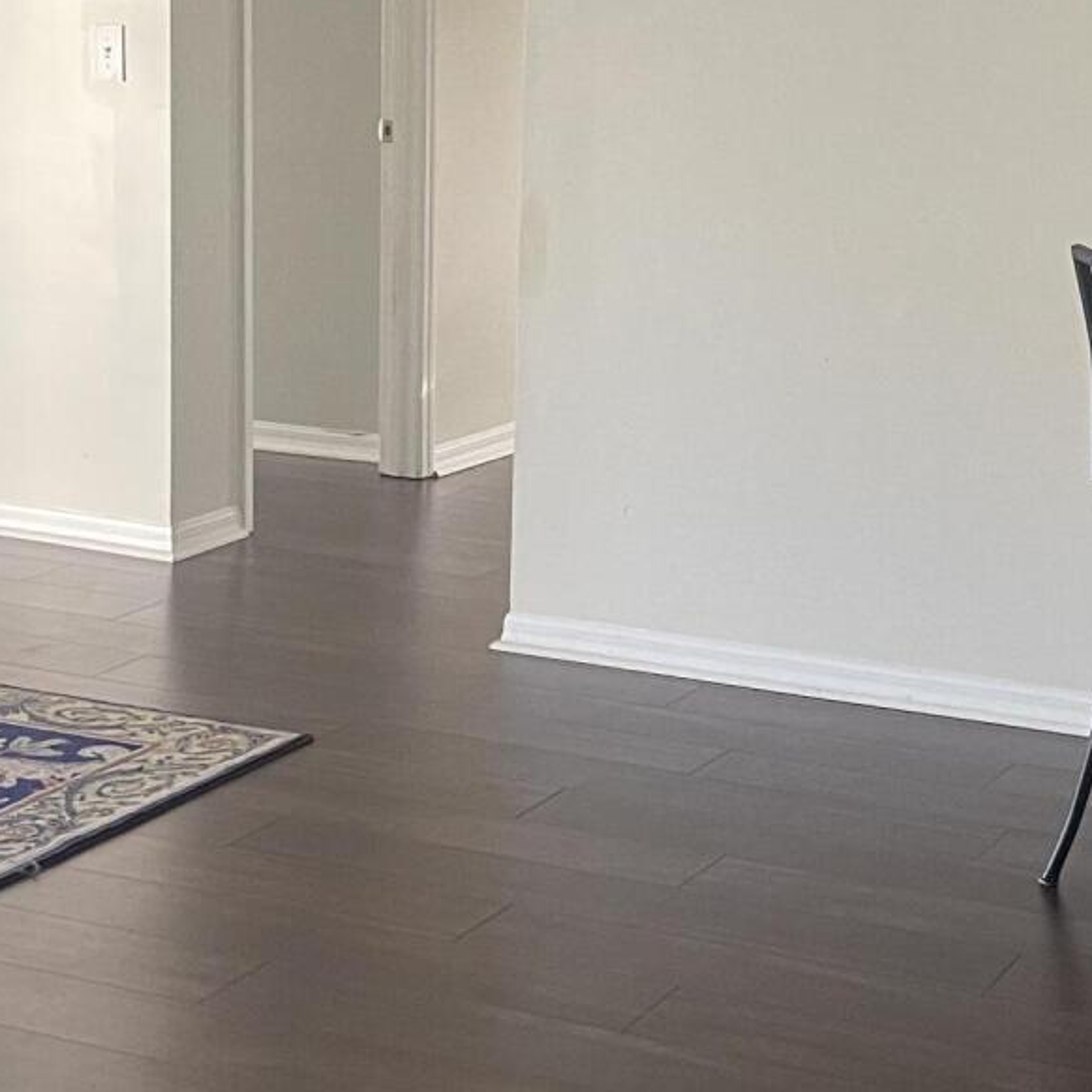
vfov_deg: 22.7
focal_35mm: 76
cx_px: 677
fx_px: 2712
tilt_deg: -12.1
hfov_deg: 22.7
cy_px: 448
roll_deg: -1.1
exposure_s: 1/60
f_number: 1.6
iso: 200
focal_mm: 5.1
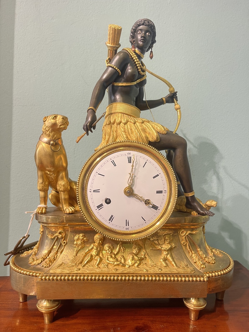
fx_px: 240
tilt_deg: -2.7
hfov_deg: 54.9
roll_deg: -1.7
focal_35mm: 25
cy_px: 166
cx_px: 124
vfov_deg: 69.4
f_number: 1.6
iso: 64
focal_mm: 5.1
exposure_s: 1/50
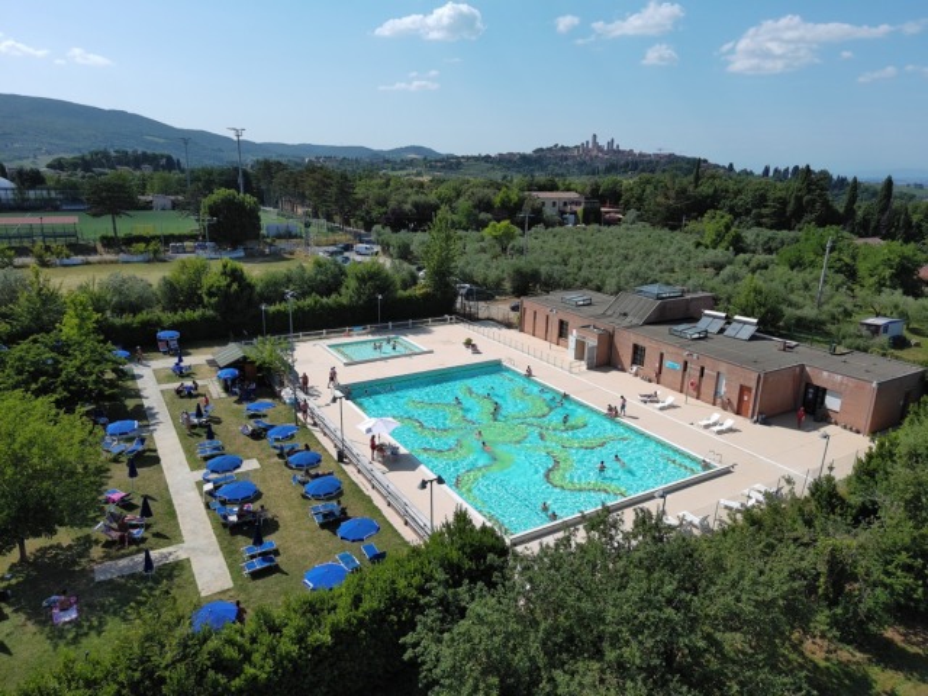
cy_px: 348
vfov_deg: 58.9
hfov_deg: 73.9
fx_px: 617
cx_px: 464
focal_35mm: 23
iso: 111
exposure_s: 1/4237
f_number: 1.9
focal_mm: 6.67
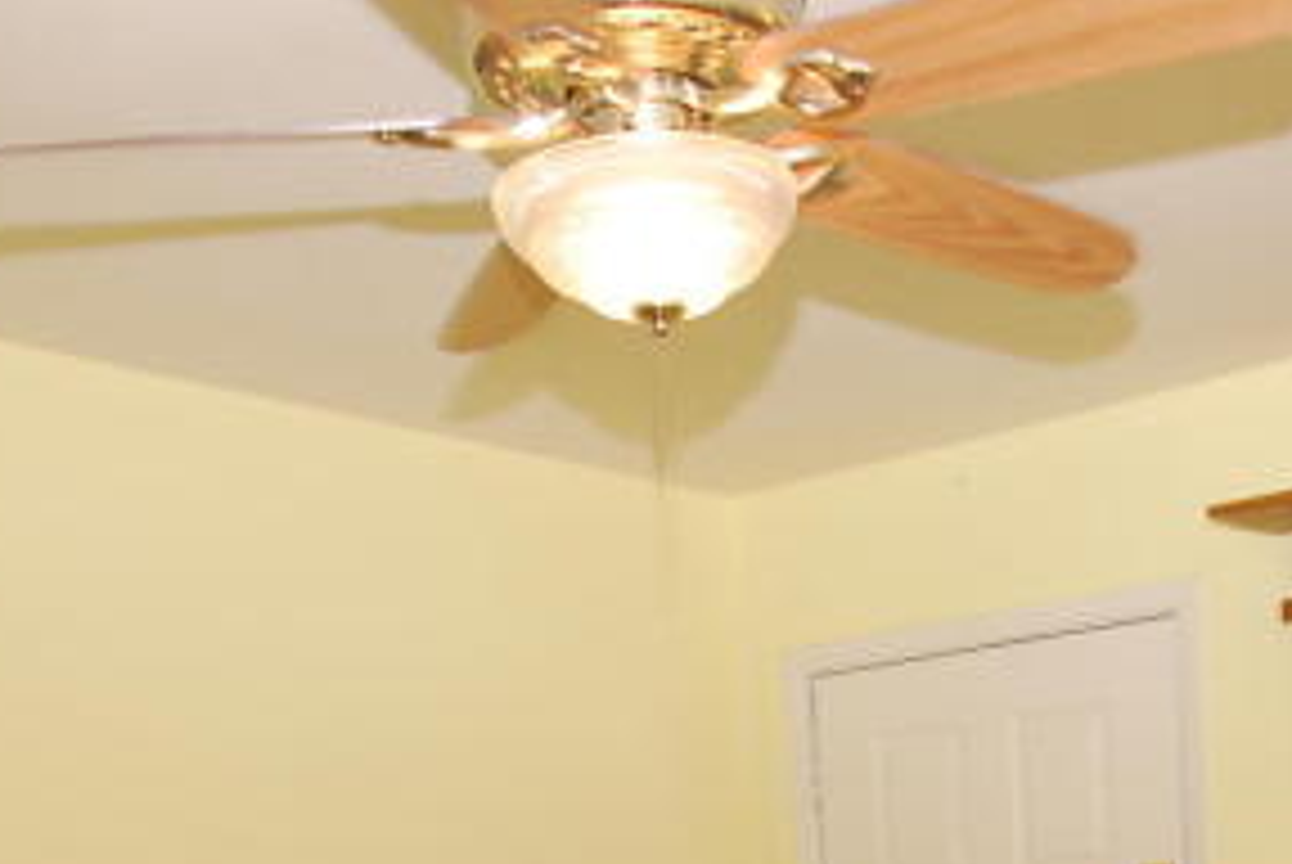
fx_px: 2155
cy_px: 1256
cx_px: 1002
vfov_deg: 19.9
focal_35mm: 60
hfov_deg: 32.6
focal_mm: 10
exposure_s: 1/60
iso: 200
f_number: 4
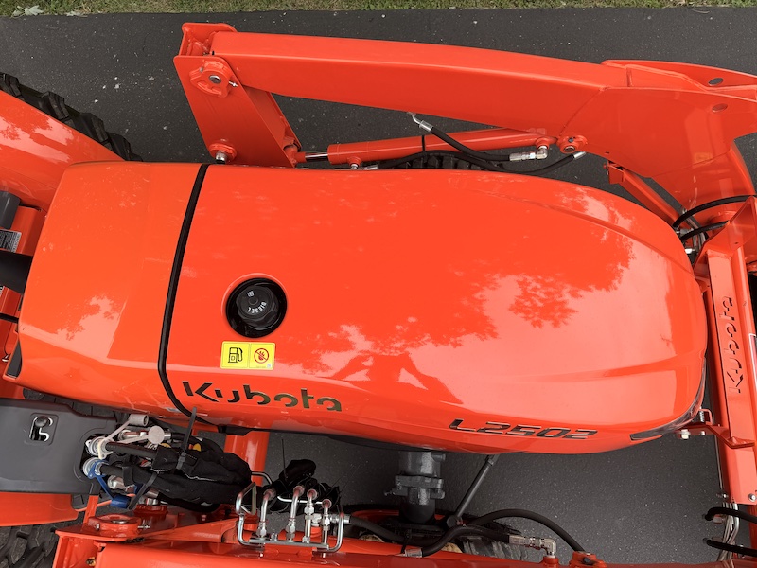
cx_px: 378
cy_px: 284
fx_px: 525
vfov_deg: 56.8
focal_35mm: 24
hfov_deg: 71.6
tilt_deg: -69.6
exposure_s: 1/1106
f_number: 1.78
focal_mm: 6.76
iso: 80
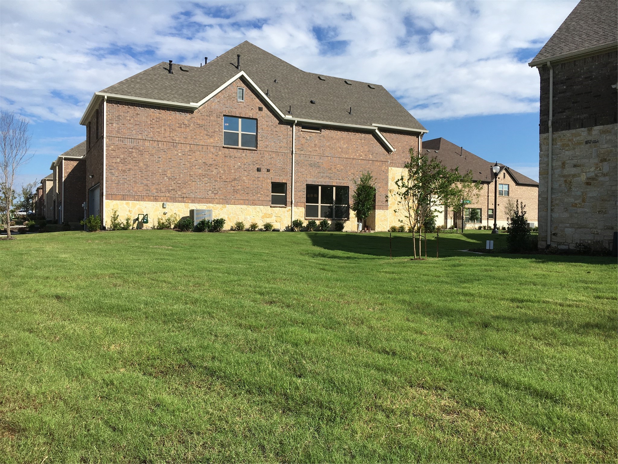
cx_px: 309
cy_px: 232
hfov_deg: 61.7
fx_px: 518
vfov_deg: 48.2
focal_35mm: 29
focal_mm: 4.15
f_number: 2.2
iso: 25
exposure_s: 1/2198
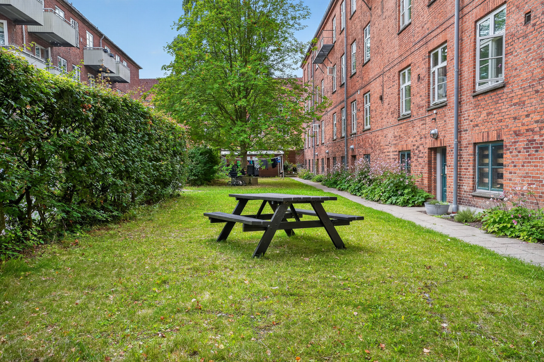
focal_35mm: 28
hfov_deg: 65.5
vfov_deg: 46.4
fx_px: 423
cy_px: 181
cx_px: 272
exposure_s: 1/25
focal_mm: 28
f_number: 8
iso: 400
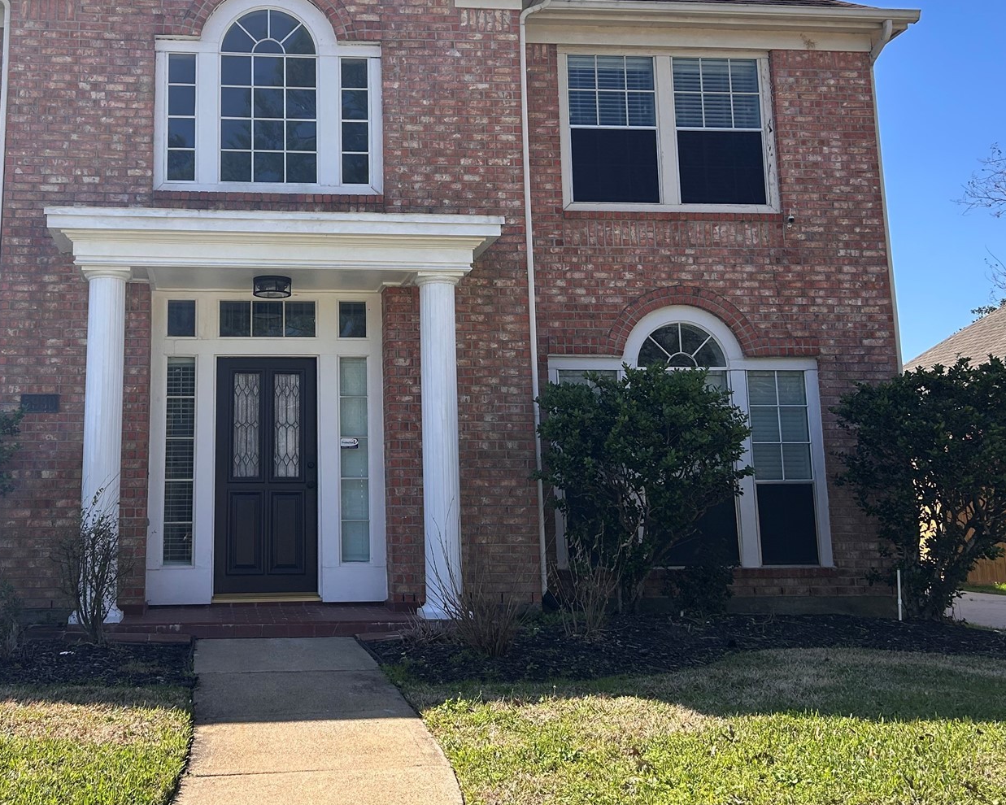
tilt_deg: +10.2
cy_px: 286
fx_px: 1251
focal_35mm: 42
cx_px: 315
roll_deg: +0.5
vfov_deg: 35.4
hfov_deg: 43.1
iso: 50
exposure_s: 1/2457
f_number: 1.5
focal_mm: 5.7
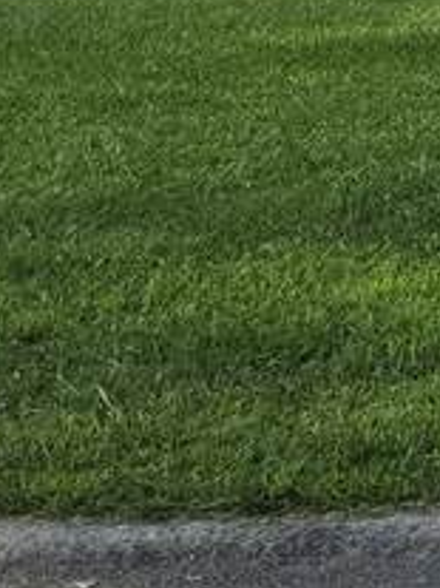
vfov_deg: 13.3
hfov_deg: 7.8
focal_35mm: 142
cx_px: 1644
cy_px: -222
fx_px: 2409
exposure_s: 1/3667
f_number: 1.8
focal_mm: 5.4
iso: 80
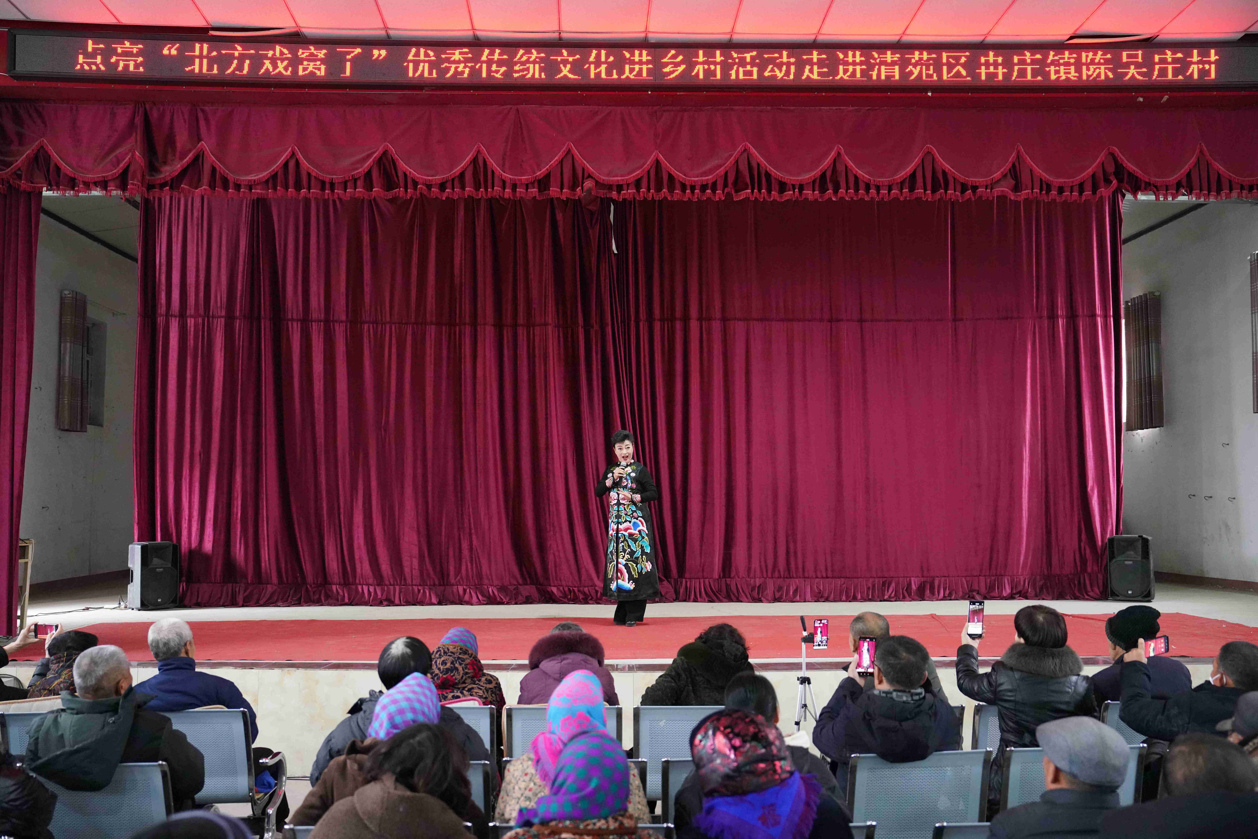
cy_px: 420
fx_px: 1153
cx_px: 629
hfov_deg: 57.2
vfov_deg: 40.0
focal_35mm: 33
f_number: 2.8
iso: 6400
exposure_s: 1/160
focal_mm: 33
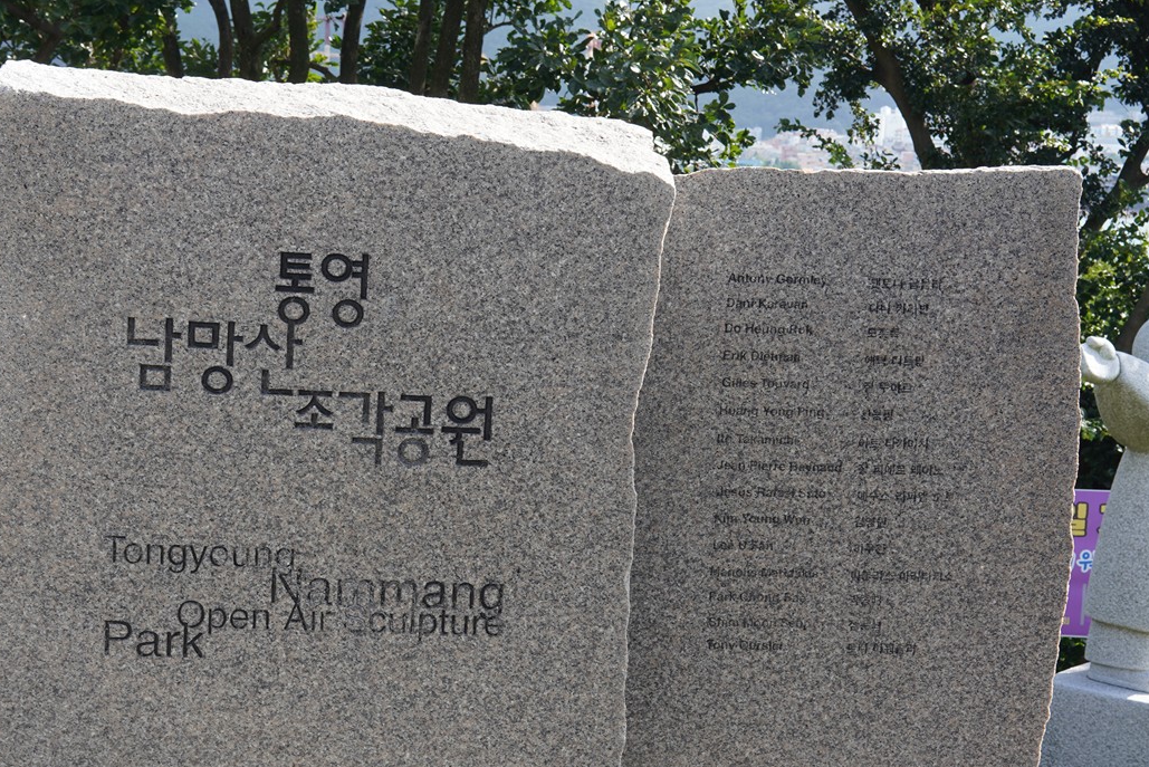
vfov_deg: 20.0
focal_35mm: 68
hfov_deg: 29.5
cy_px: 510
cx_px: 440
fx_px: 2171
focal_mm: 35
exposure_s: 1/100
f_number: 8
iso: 100
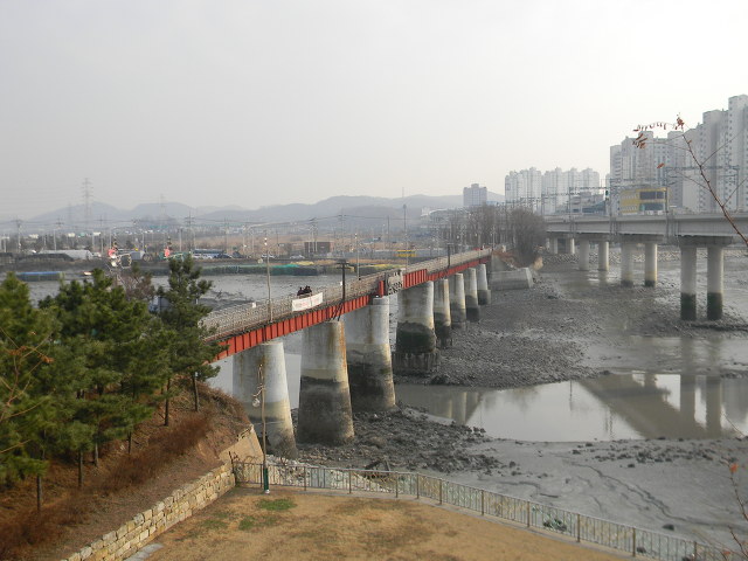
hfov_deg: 51.4
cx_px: 374
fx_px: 778
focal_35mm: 36
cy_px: 280
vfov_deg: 39.7
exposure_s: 1/489
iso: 80
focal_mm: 6.4
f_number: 3.7
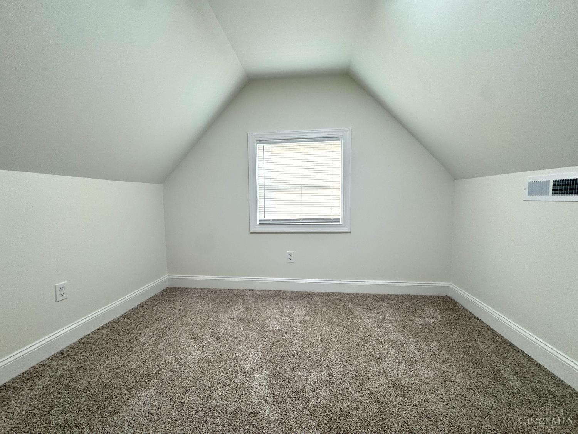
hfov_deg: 102.1
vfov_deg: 85.7
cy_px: 217
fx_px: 234
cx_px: 289
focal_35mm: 14
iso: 80
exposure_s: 1/120
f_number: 2.2
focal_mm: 2.22
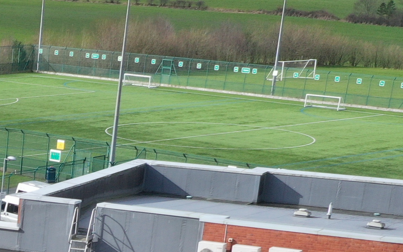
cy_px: 558
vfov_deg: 9.0
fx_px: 1472
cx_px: -324
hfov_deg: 13.9
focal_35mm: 134
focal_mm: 10.26
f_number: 6.3
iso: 100
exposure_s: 1/200
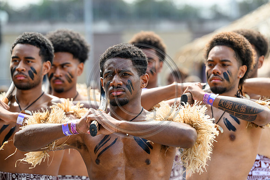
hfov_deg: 12.4
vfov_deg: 8.3
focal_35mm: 165
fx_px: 1238
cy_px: 90
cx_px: 135
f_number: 4.5
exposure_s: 1/800
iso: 400
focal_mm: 165
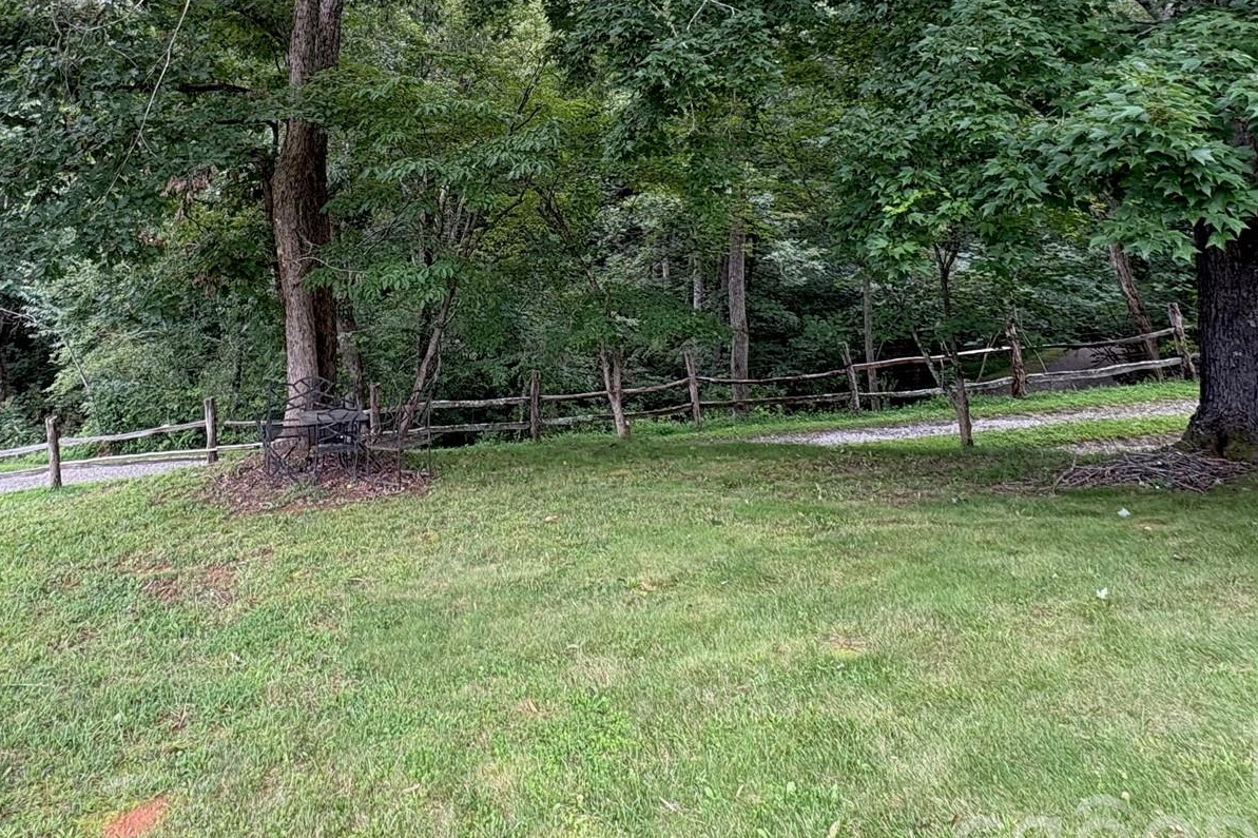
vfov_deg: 47.1
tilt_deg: +4.2
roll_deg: -2.7
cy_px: 114
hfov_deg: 70.8
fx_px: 873
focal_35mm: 25
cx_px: 509
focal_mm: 2.22
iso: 80
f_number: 2.2
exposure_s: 1/130
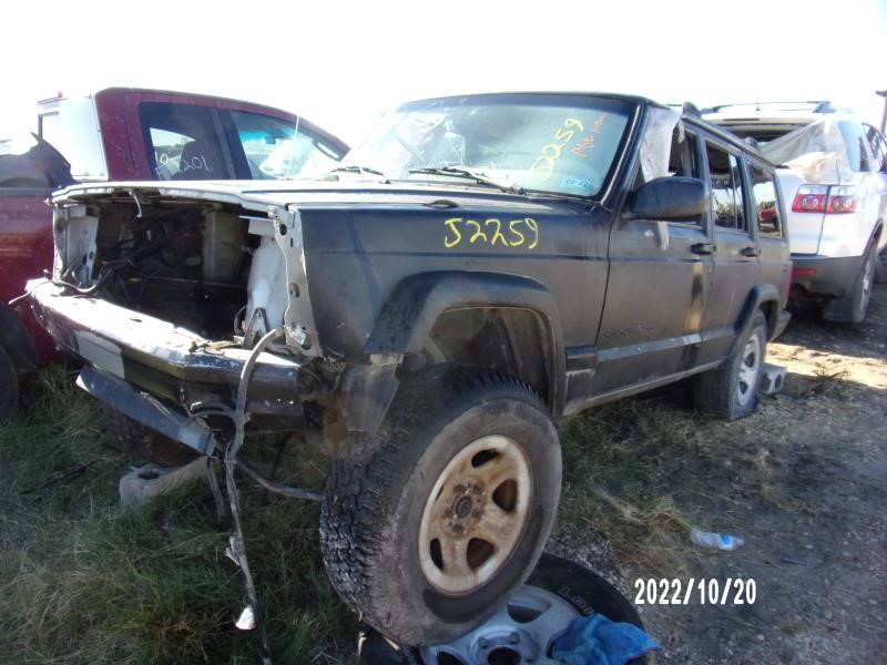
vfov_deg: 56.8
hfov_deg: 71.6
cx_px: 444
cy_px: 332
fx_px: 615
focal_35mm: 24
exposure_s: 1/200
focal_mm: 4.3
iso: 80
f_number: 3.3
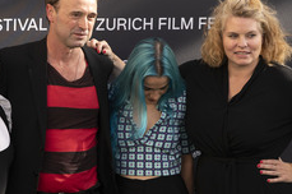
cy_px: 75
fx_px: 1239
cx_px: 41
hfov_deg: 13.3
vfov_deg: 8.9
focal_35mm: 153
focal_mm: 70
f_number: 6.3
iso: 800
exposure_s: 1/640
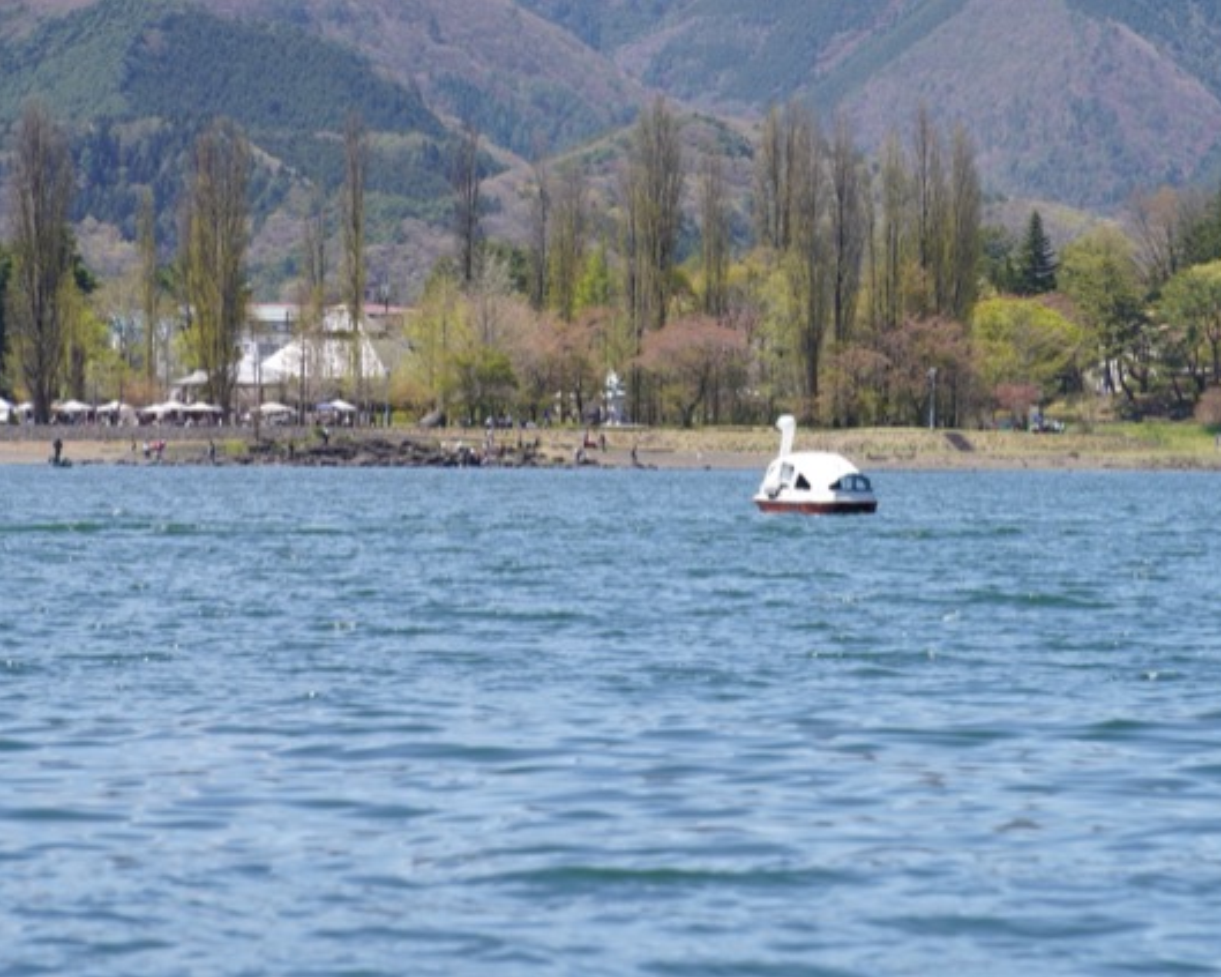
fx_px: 8202
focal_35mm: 227
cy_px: 490
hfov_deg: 8.5
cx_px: 734
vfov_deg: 6.8
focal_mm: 200
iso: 100
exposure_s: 1/100
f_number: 10
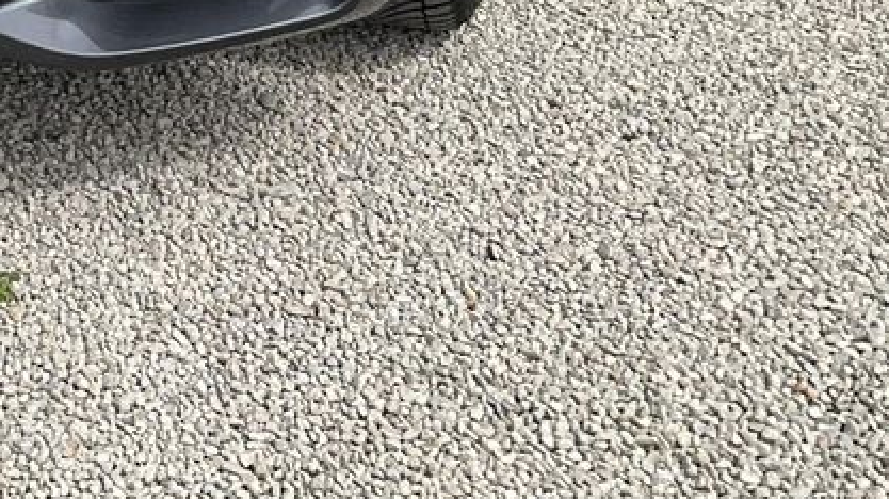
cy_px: -424
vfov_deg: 12.1
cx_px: -156
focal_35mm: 91
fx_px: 2144
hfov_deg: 21.8
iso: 25
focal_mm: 3
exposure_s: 1/1912
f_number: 1.8
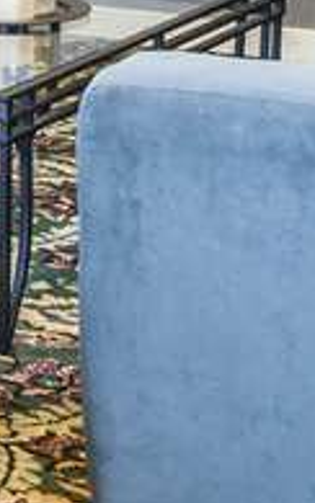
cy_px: -253
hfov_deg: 7.4
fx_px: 2347
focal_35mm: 171
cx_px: -278
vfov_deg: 11.7
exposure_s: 1/4
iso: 400
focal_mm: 32
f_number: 5.6
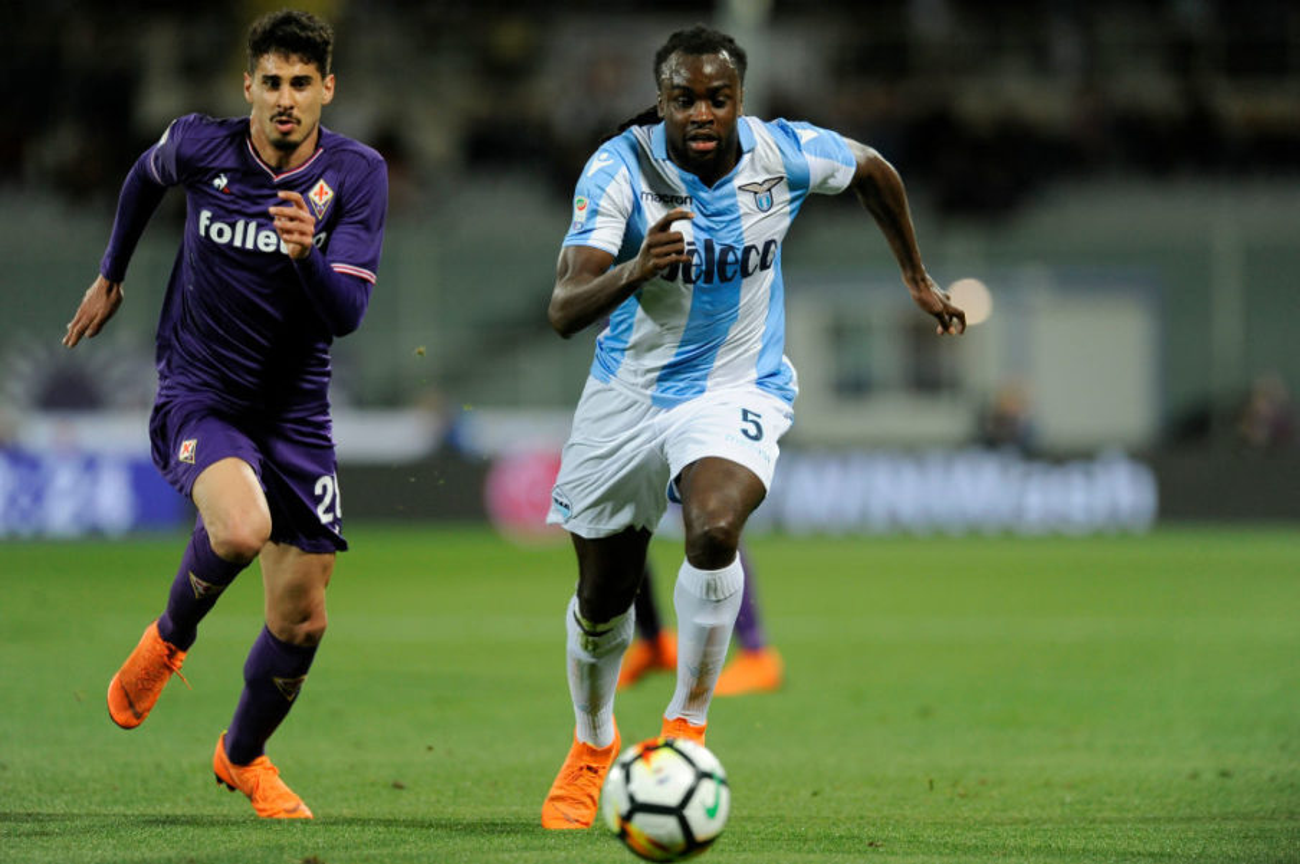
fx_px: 14431
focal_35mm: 400
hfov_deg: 5.2
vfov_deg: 3.4
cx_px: 650
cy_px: 432
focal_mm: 400
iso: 2000
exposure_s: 1/1000
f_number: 3.2
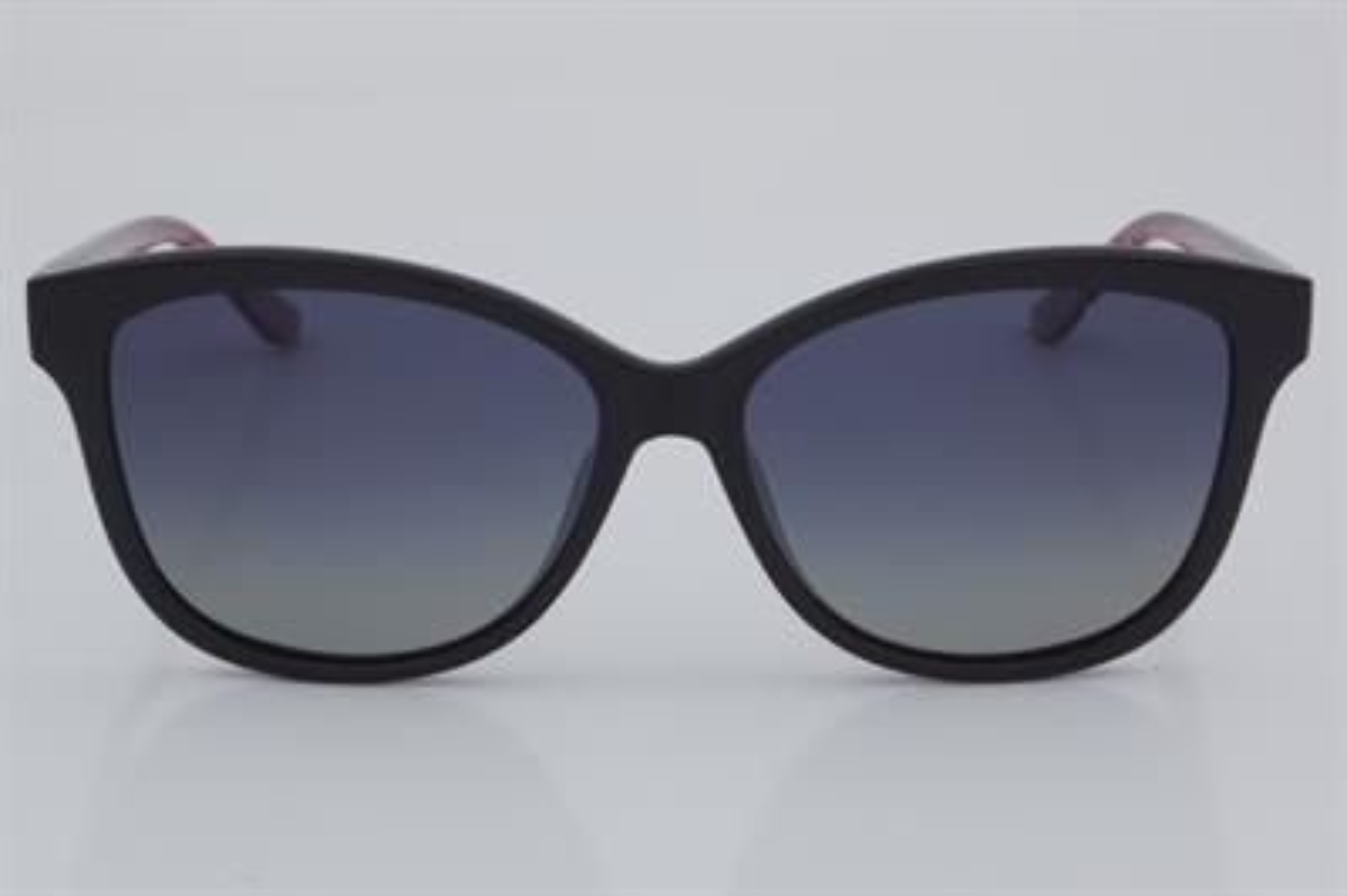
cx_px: 674
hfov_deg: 24.6
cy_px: 448
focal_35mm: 82
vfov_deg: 16.5
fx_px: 3084
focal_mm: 55
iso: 100
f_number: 32
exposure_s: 1/4
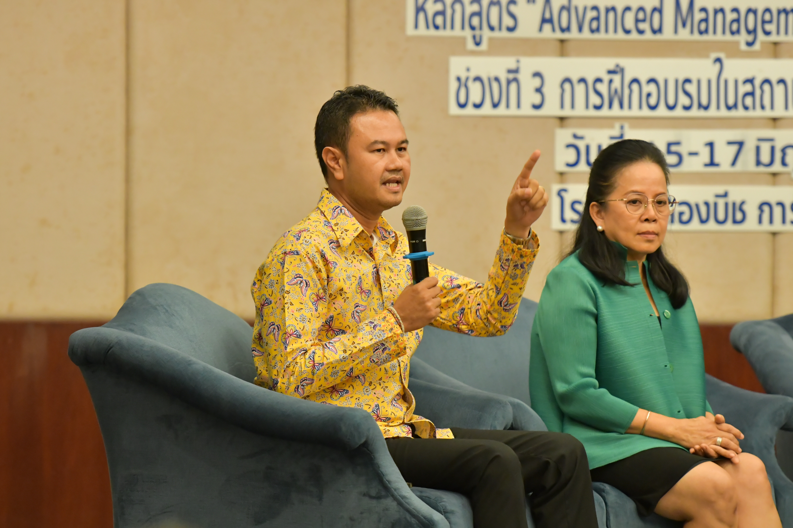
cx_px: 396
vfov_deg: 5.4
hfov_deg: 8.1
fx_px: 5614
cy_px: 264
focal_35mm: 255
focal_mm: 170
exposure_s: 1/125
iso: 2500
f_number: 2.8
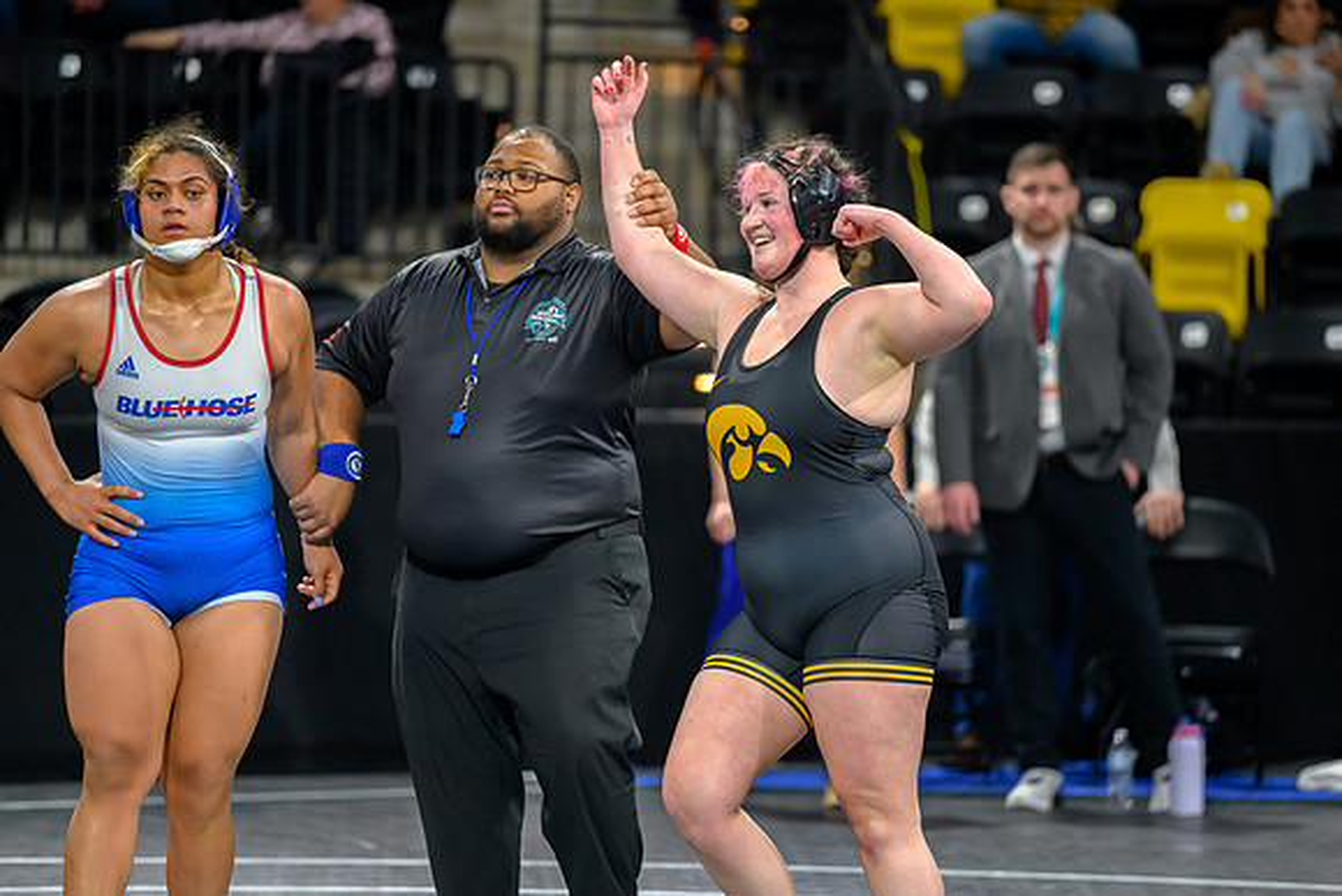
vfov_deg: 6.4
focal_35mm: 213
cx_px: 705
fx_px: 7949
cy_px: 435
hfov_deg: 9.7
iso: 4000
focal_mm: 200
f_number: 2.8
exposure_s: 1/800
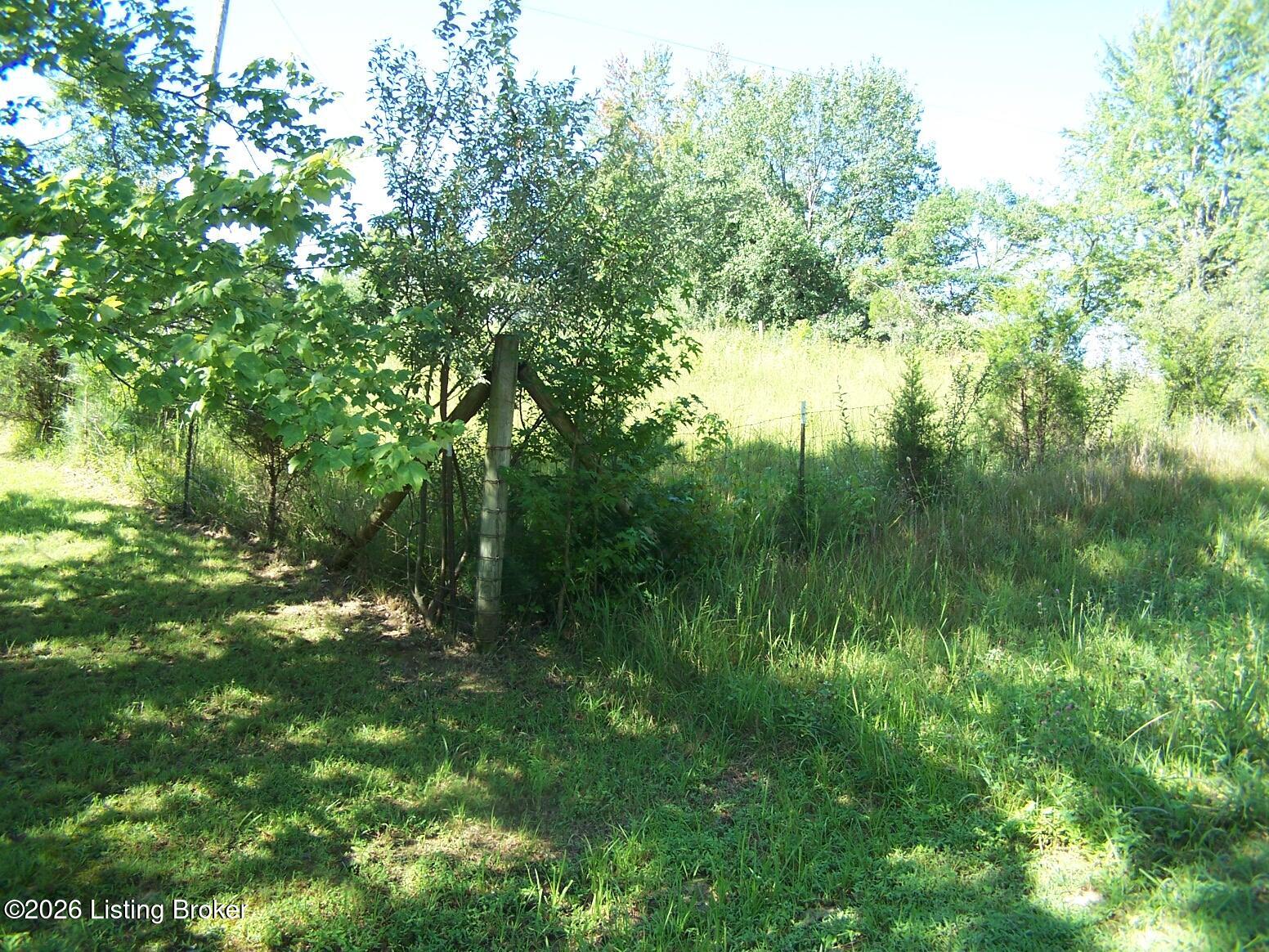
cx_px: 634
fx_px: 1393
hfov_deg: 49.0
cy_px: 476
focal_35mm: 38
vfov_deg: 37.7
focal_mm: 6.3
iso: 80
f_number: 2.8
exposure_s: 1/180
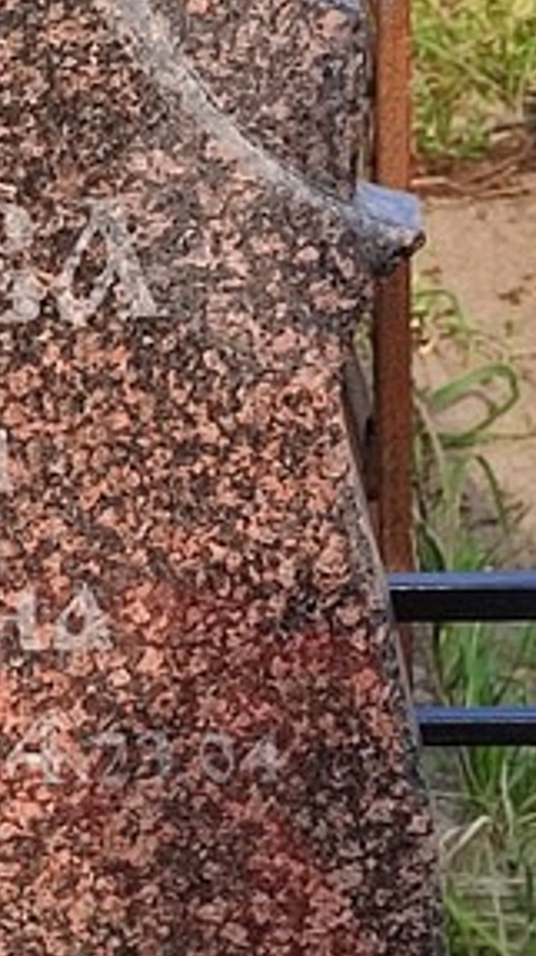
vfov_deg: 27.8
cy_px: 346
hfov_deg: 14.6
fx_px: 1924
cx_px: -303
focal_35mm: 76
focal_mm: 6.04
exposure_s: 1/264
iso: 50
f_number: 1.9
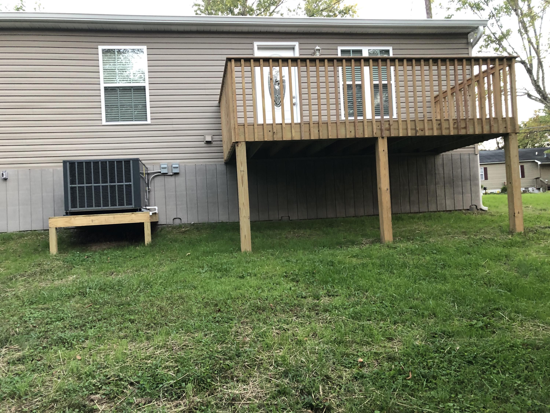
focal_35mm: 28
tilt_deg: +0.1
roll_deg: +2.4
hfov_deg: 63.4
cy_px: 206
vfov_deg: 49.7
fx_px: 445
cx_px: 275
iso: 40
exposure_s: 1/15
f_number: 1.8
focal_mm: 3.99
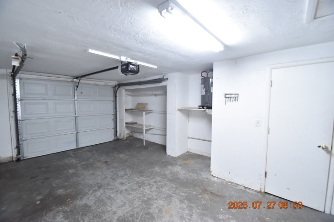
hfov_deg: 100.4
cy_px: 111
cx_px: 167
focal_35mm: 15
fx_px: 139
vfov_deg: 77.3
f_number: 3.5
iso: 800
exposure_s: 1/30
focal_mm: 10
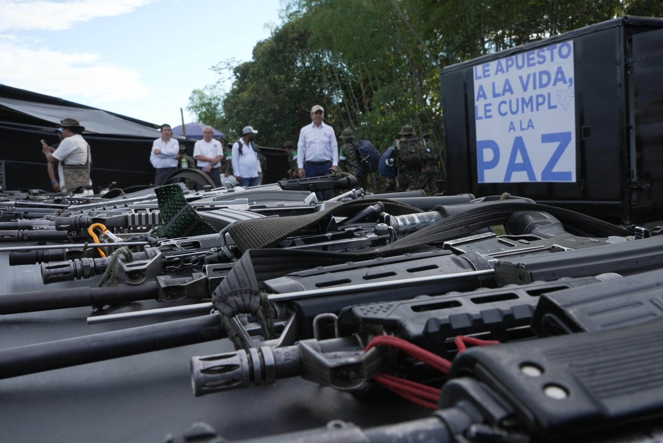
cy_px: 222
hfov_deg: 56.6
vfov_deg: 39.6
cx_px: 332
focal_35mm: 33
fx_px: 615
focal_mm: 33.4
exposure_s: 1/160
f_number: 14
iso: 800
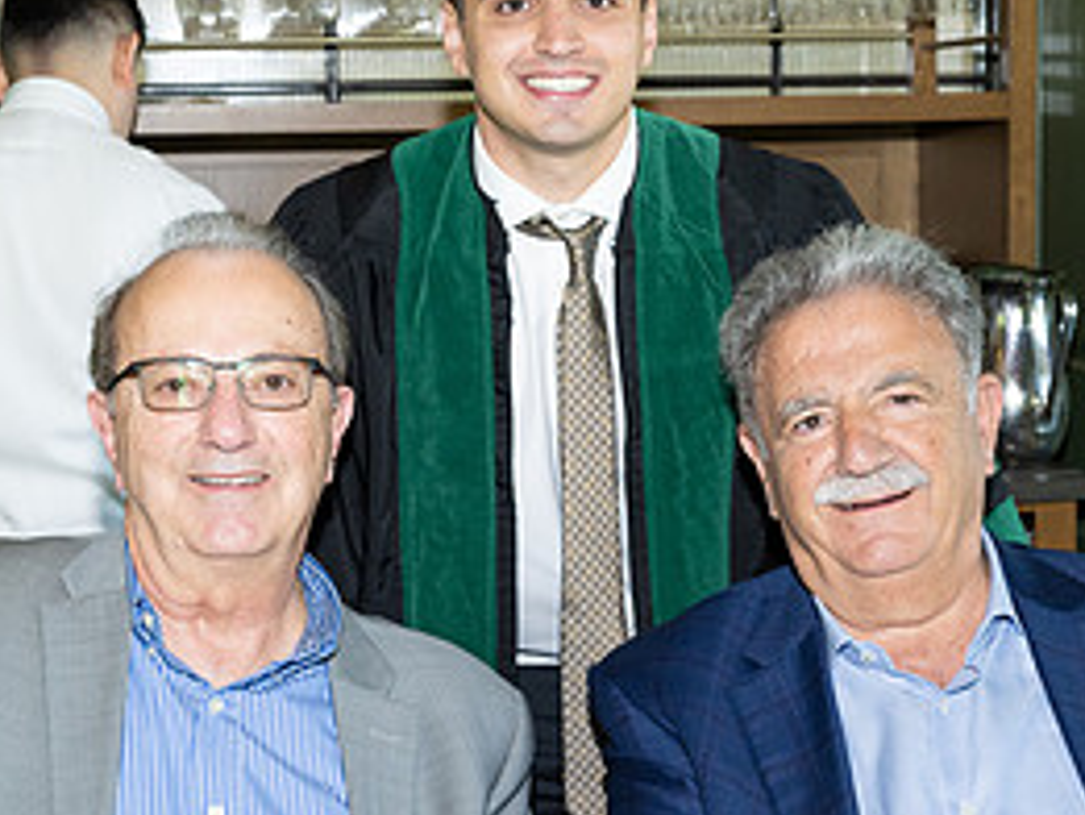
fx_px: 2477
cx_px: 628
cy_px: 489
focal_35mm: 79
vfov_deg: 18.7
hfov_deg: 24.7
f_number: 5.6
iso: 800
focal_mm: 37
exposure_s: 1/80
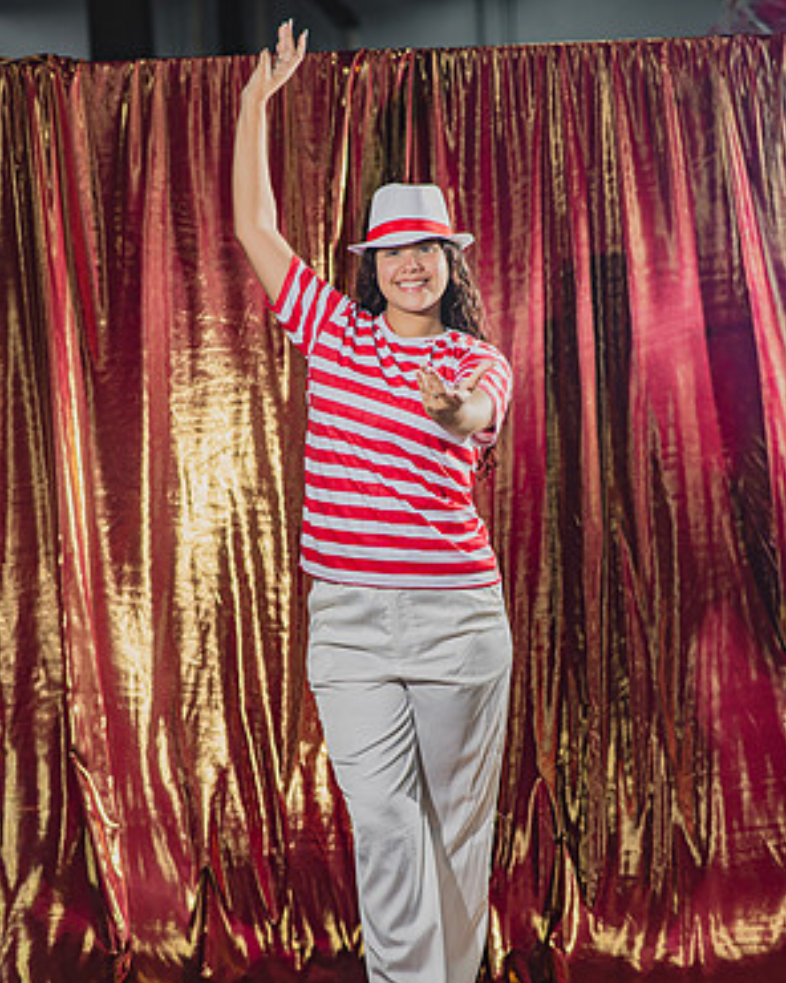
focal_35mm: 97
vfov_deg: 19.7
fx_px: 2821
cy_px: 577
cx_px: 392
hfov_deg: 15.9
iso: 200
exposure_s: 1/200
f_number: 2.5
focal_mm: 85
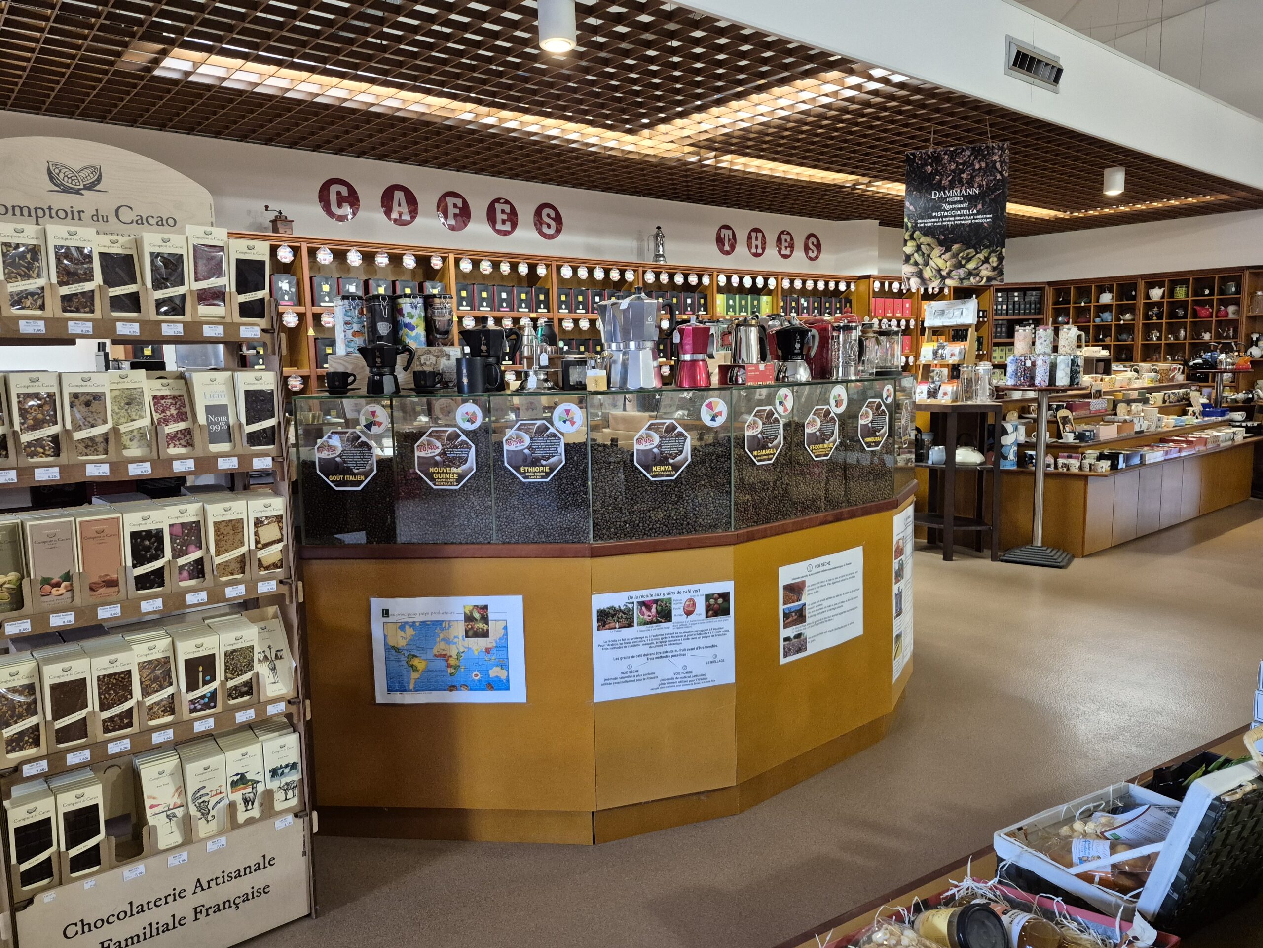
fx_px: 839
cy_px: 474
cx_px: 632
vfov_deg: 58.9
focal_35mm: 23
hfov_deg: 73.9
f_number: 1.8
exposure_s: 1/100
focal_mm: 5.4
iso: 1000
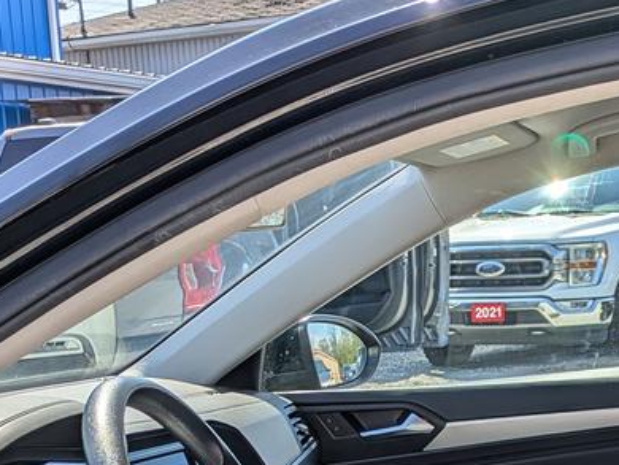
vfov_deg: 16.5
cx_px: 398
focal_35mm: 82
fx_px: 1467
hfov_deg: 23.7
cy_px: 682
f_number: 1.89
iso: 43
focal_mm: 5.43
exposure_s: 1/1093
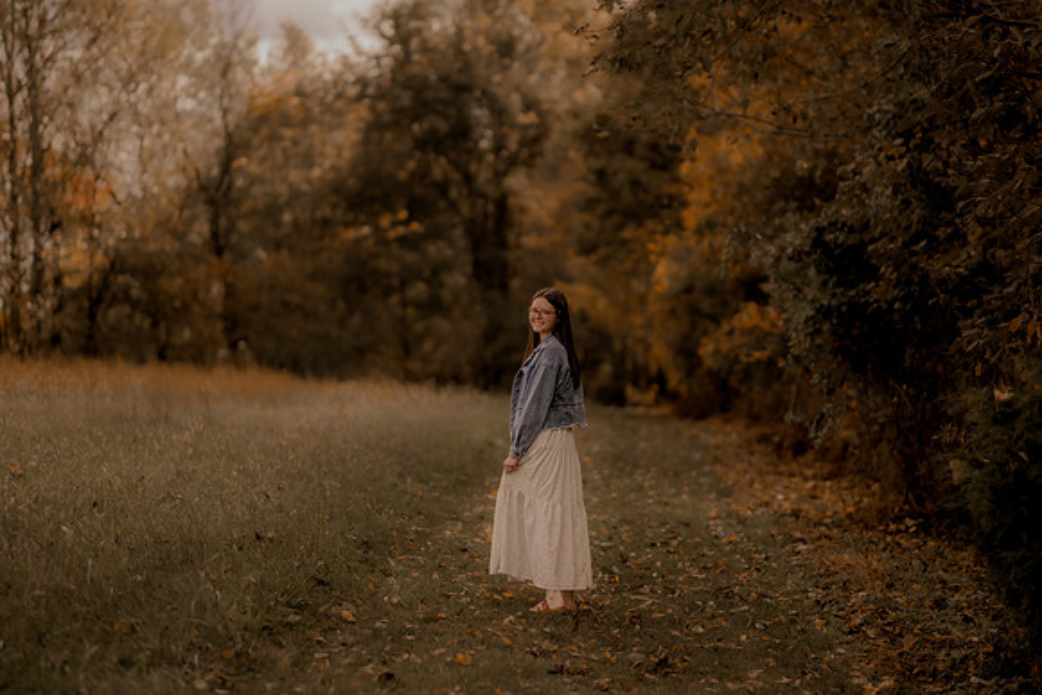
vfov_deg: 16.1
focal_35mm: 85
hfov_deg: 23.9
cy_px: 348
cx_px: 521
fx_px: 2461
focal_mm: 85
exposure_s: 1/4000
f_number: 1.4
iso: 200
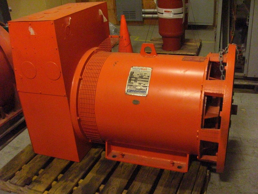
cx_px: 129
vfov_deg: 37.7
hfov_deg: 49.0
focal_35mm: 38
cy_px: 97
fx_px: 283
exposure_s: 1/40
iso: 800
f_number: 2.7
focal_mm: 6.2
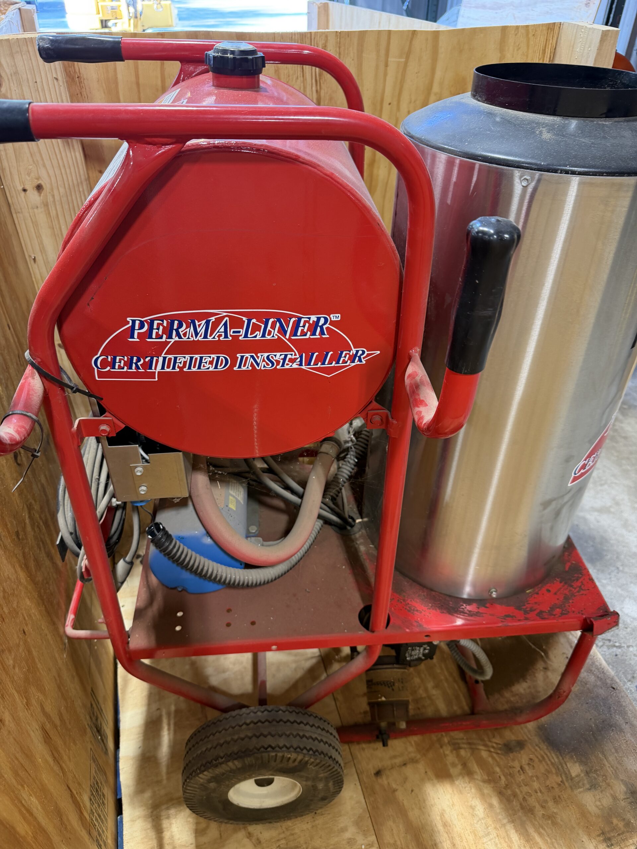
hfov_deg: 56.8
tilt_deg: -37.6
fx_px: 589
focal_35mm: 24
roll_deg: -1.0
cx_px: 318
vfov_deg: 71.6
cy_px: 424
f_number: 1.78
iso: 200
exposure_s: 1/60
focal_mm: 6.76
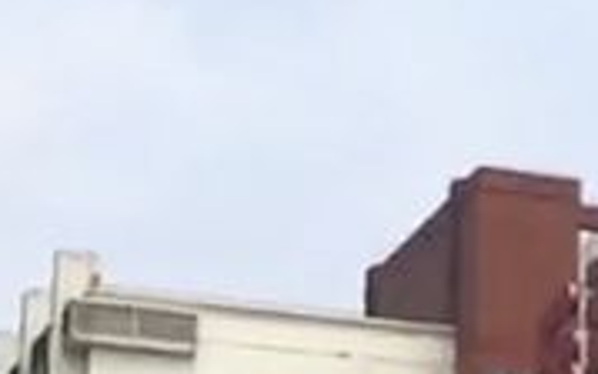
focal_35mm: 206
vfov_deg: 6.4
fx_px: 3358
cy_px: 255
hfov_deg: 9.2
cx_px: 1400
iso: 25
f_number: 2.2
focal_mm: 4.15
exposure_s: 1/1570
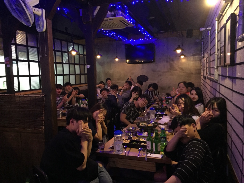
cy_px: 92
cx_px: 122
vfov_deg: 48.2
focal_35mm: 29
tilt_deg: -4.9
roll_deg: +1.8
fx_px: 204
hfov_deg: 61.7
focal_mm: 4.15
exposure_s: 1/15
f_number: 2.2
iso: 400
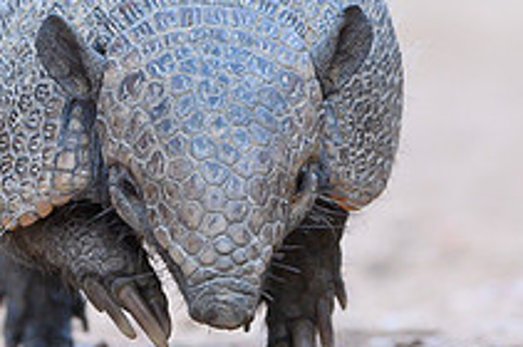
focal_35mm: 2140
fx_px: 31042
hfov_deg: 1.0
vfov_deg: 0.6
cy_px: 120
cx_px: 177
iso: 2500
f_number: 4
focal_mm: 500
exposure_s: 1/640
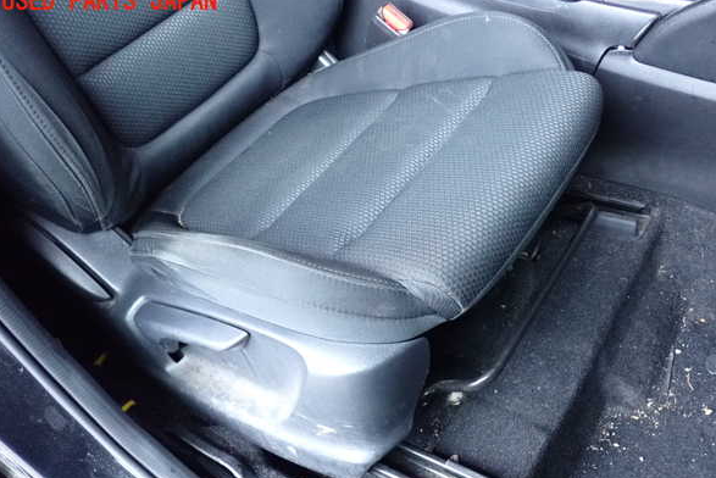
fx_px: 677
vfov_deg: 38.9
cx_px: 361
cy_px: 261
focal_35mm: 34
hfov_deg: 55.8
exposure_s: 1/125
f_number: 2.4
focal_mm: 5.79
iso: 1250
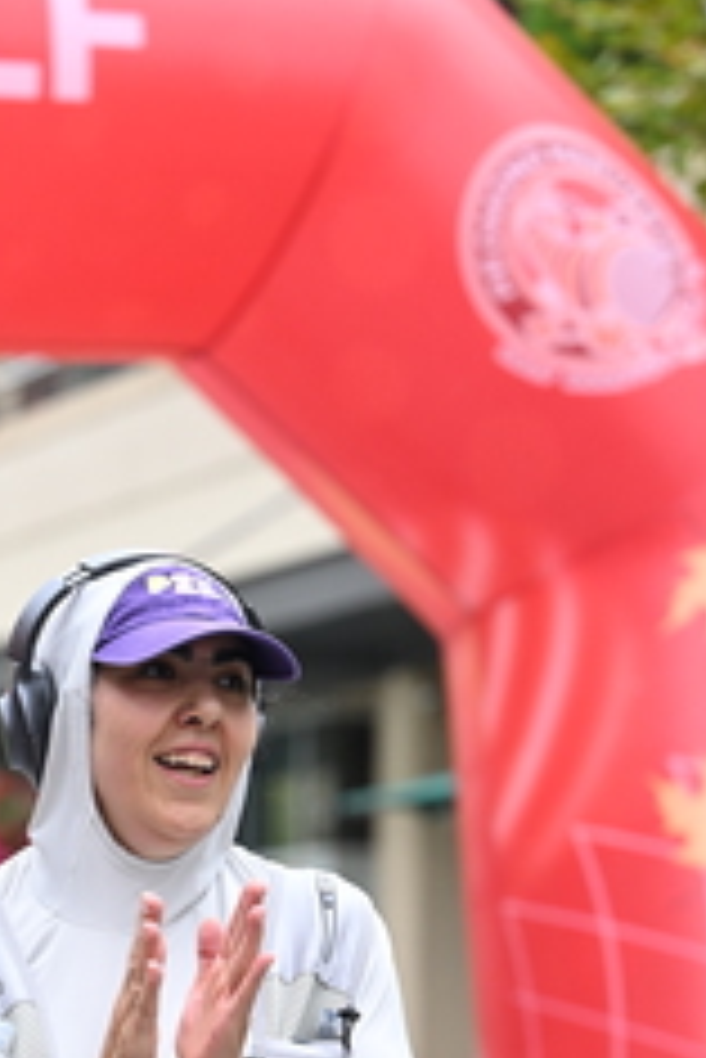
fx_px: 5904
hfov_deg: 6.8
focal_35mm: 201
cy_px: 918
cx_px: 200
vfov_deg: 10.2
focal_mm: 86
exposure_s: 1/1600
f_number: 2.8
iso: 640
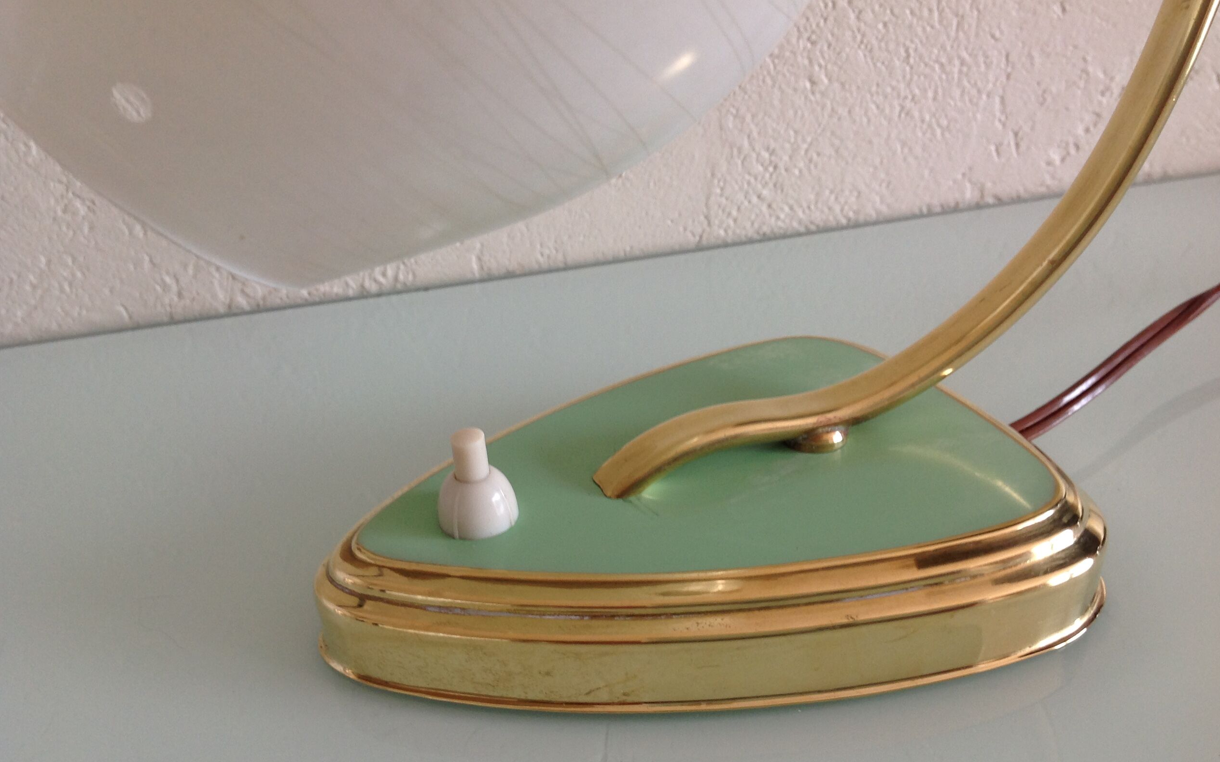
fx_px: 1263
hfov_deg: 51.5
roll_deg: +3.9
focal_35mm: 38
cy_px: 436
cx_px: 609
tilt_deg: -32.7
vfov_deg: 33.5
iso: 50
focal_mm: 4.28
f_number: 2.4
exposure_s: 1/15
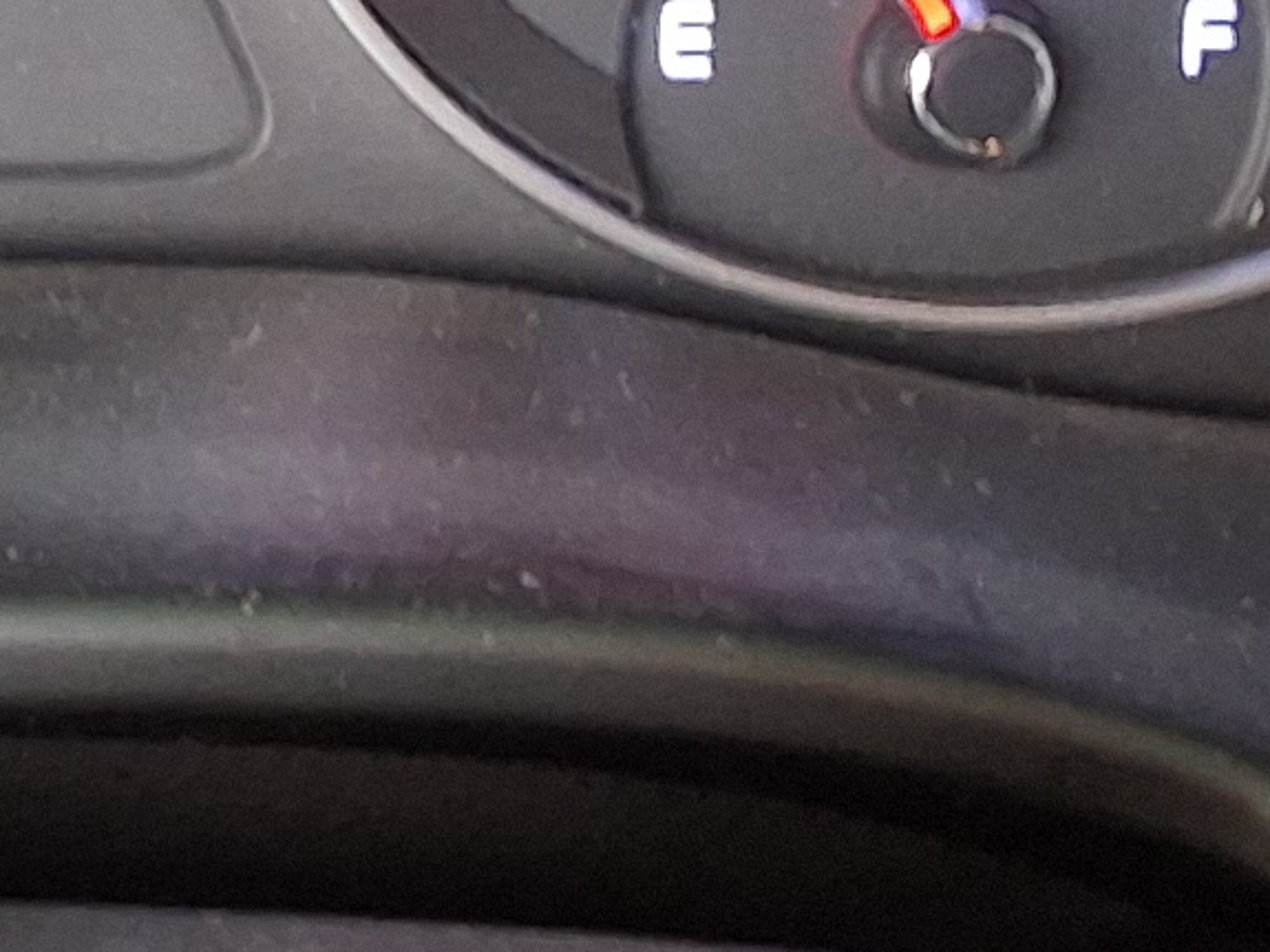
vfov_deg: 9.2
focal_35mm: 159
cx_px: -687
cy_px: -281
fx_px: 5832
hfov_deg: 11.8
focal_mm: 2.91
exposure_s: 1/30
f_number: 1.9
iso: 250
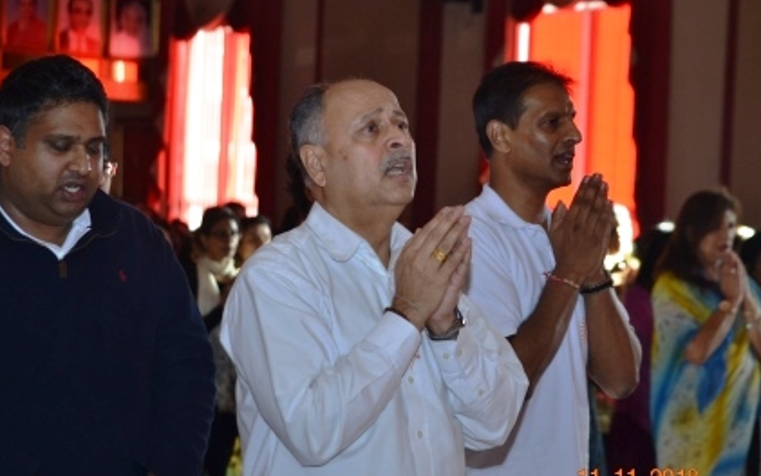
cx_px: 371
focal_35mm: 127
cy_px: 249
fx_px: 2634
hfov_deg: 16.4
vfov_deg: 10.3
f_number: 4.5
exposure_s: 1/60
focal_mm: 78
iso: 450
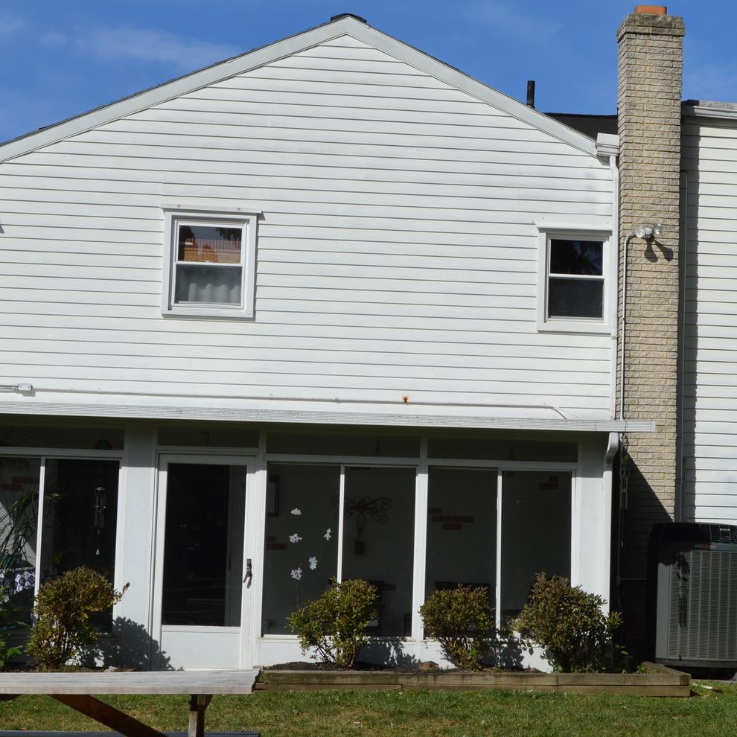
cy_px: 365
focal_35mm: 79
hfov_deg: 21.8
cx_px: 517
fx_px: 1903
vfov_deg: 21.9
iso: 100
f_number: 10
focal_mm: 30
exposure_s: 1/400
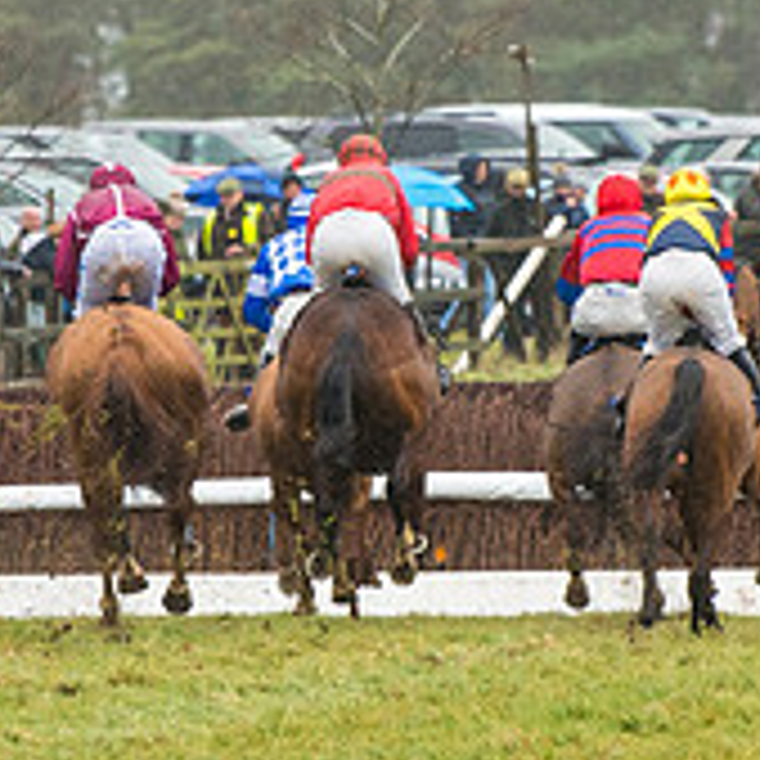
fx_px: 23920
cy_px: 340
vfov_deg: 1.8
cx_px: 359
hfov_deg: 1.8
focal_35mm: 963
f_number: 4
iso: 1000
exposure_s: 1/1000
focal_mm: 200
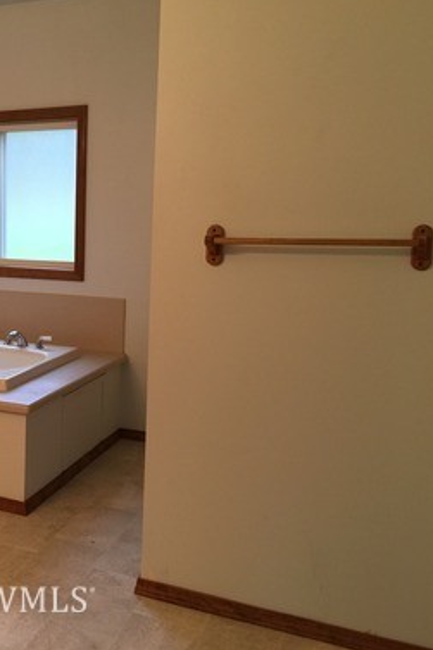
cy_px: 326
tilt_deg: -9.9
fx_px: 740
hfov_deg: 30.3
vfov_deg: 47.4
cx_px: -2
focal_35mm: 41
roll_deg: +1.1
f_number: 2.2
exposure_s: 1/15
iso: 32
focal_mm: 4.15
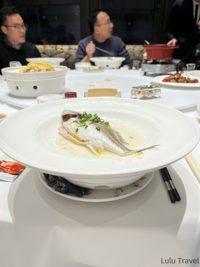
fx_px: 200
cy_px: 134
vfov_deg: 67.3
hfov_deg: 53.1
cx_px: 100
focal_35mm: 26
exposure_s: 1/128
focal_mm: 5.1
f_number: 1.6
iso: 32
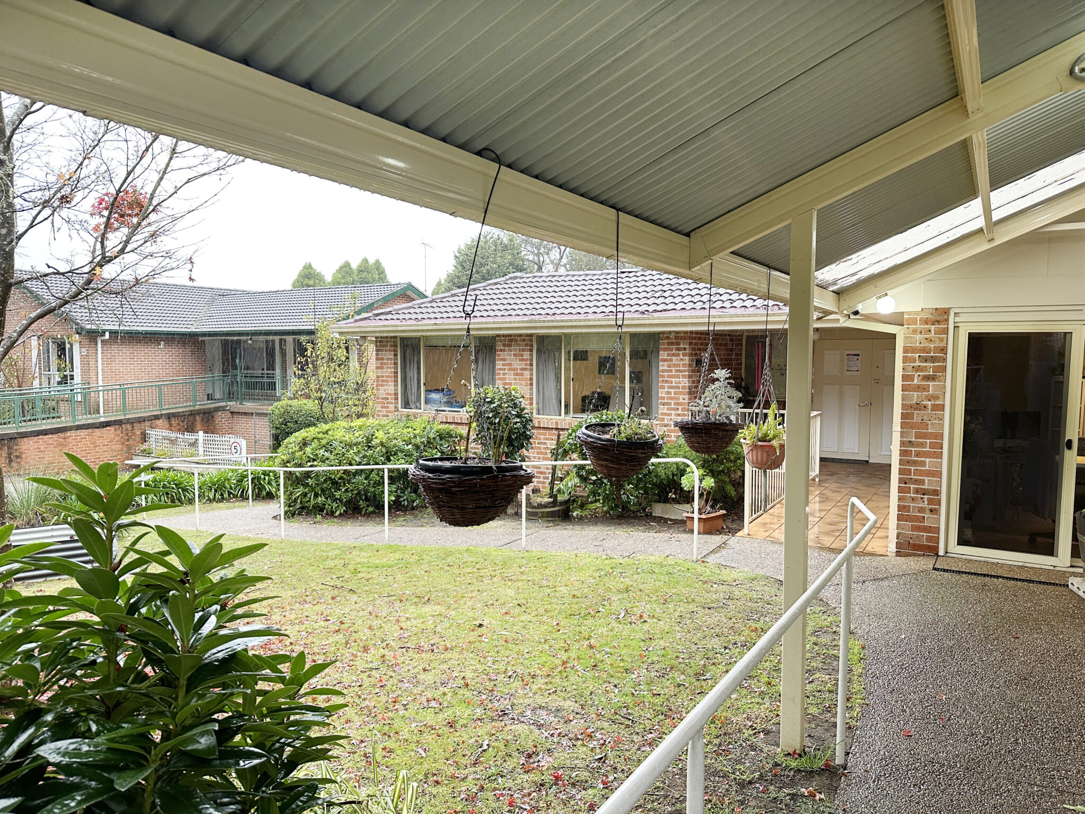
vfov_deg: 56.8
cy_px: 407
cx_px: 542
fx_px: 752
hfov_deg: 71.6
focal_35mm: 24
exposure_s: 1/121
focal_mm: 6.86
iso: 160
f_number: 1.78
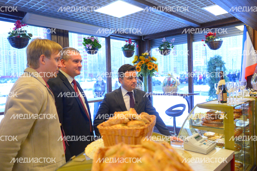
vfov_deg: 46.4
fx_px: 200
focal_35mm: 28
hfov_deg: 65.5
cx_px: 128
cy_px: 86
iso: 4000
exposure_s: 1/400
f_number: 4.5
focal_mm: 28
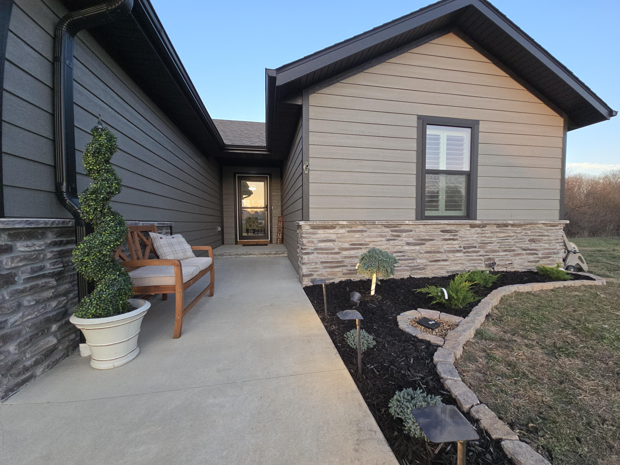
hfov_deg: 106.2
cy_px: 232
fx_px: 233
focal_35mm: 13
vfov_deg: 89.9
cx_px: 310
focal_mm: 2.2
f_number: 2.2
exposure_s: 1/120
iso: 50
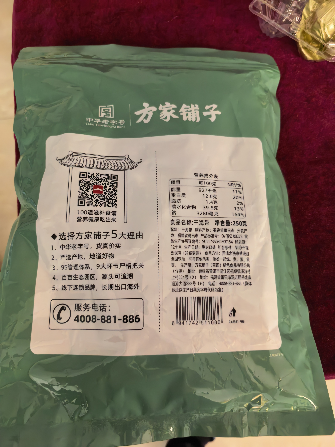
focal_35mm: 24
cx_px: 168
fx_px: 310
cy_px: 224
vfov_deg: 71.6
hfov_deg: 56.8
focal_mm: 5.75
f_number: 1.4
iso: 1600
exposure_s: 1/50
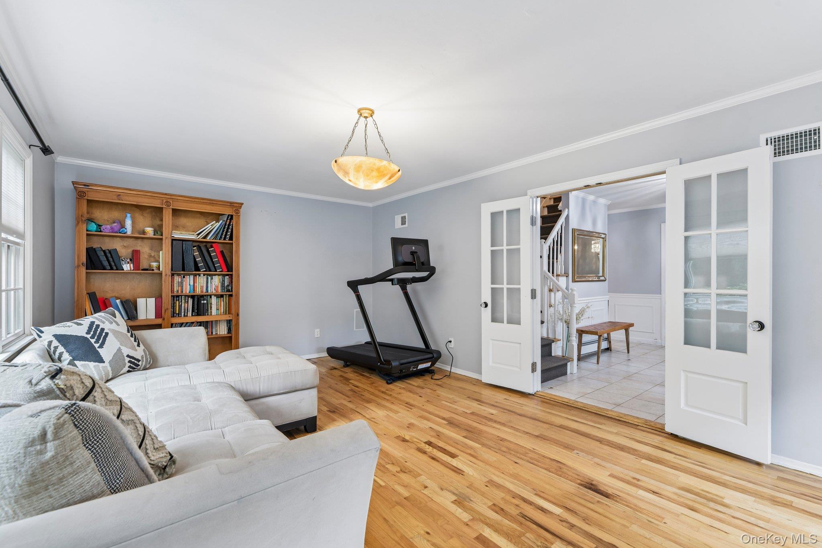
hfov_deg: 96.7
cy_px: 274
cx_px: 411
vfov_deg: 73.7
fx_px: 365
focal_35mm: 16
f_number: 9
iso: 250
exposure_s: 1/4
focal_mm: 16
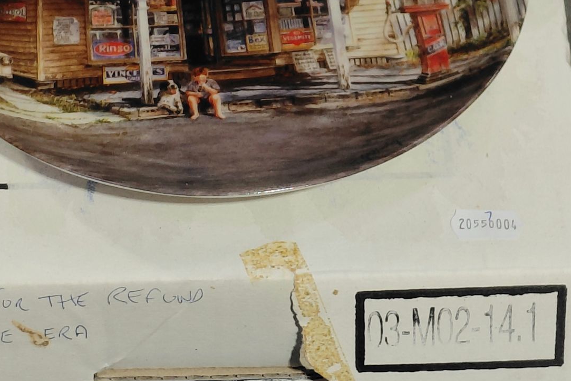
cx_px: 223
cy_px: 292
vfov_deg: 27.1
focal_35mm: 49
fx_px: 777
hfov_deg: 40.1
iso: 64
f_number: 1.8
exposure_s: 1/101
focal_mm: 4.69
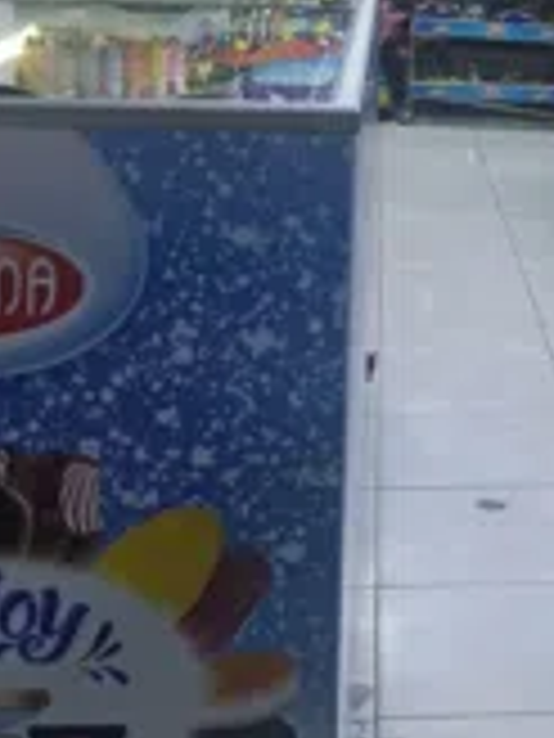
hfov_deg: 19.4
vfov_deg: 25.5
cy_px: 18
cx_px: 586
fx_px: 1558
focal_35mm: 73
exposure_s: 1/33.3
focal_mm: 3.98
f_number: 1.8
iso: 160
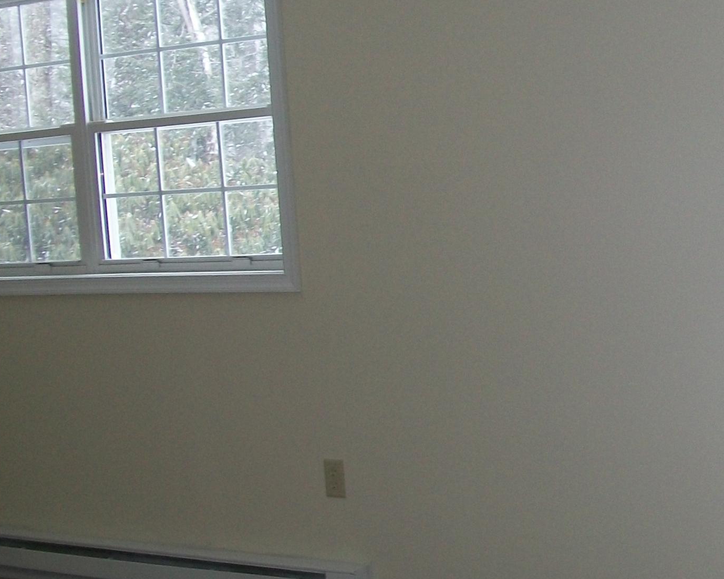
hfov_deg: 26.6
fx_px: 1457
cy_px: 228
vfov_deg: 22.4
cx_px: 705
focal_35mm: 68
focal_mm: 5.7
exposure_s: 1/80
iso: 80
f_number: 2.9
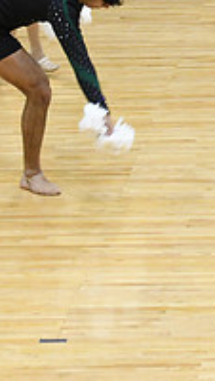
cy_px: 18
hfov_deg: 3.8
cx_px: 550
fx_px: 3222
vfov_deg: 6.7
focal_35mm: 319
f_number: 2.8
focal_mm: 70
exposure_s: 1/400
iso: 3200
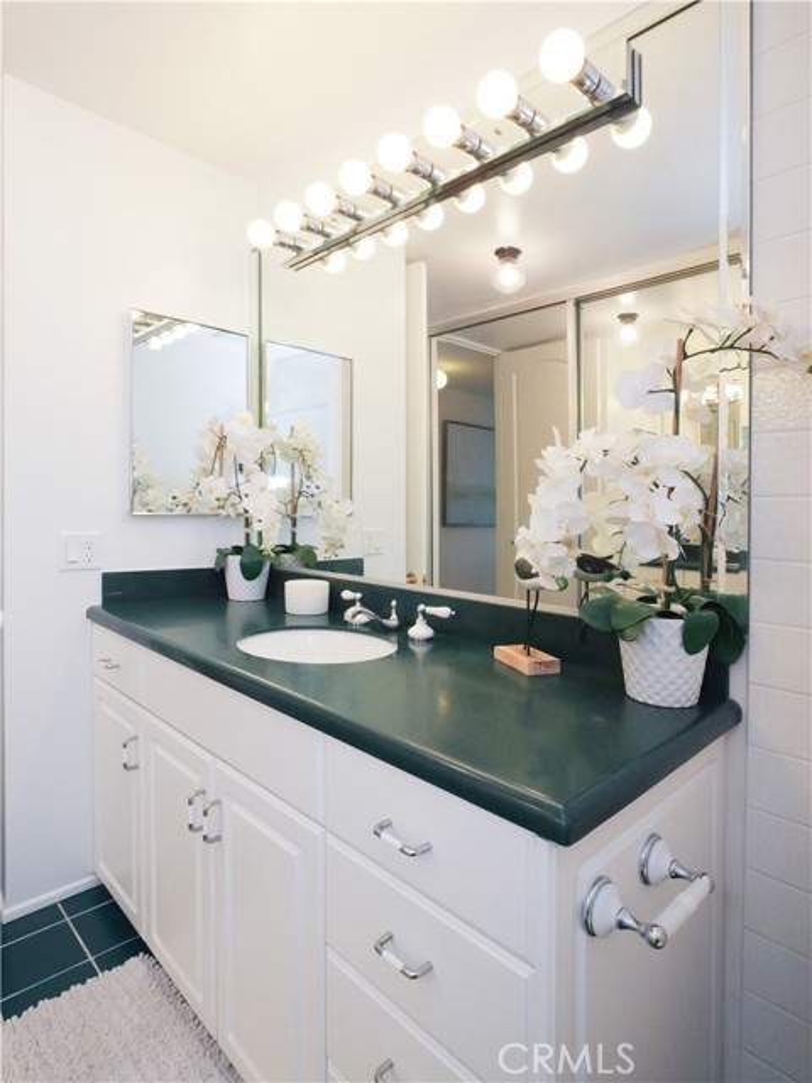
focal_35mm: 18
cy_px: 542
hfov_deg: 71.6
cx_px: 406
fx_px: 563
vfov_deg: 87.8
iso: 2500
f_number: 8
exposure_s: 1/320
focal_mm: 9
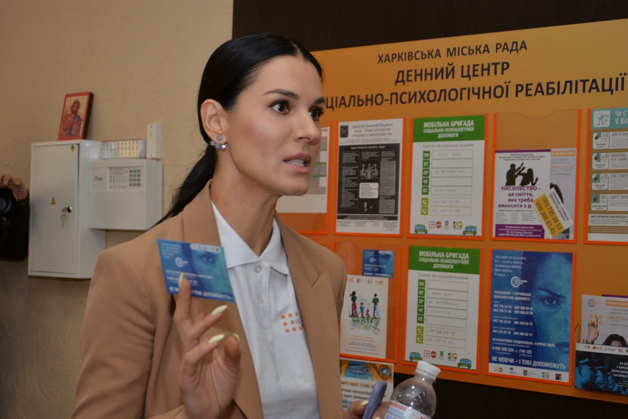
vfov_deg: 25.8
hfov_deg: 37.8
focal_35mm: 52
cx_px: 314
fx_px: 916
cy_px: 210
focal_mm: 35
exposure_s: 1/250
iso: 640
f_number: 4.5
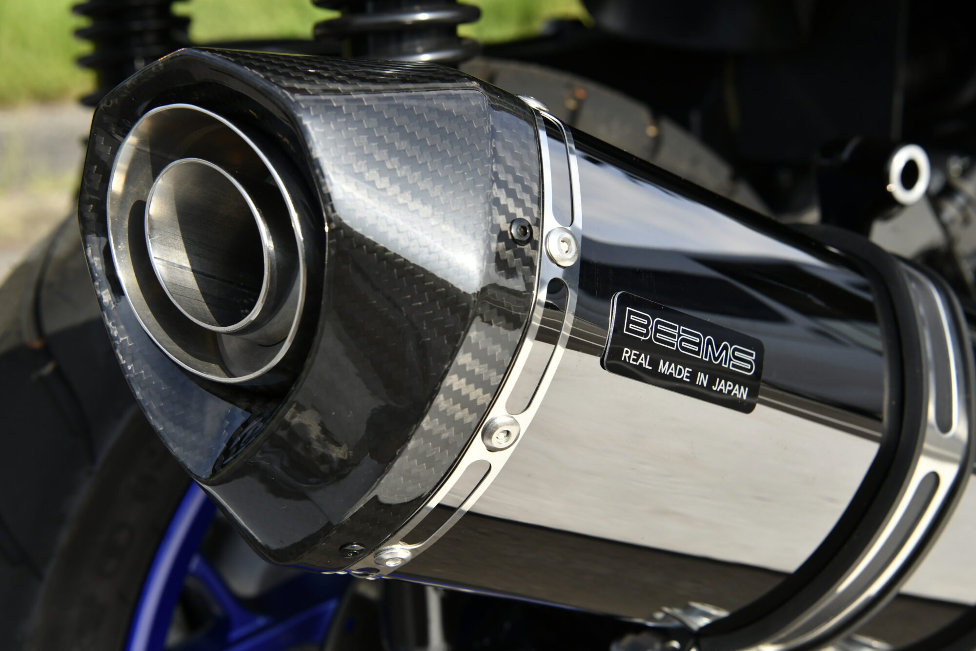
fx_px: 1355
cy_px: 326
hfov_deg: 39.6
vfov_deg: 27.0
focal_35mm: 50
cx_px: 488
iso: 500
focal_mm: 50
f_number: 10
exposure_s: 1/640
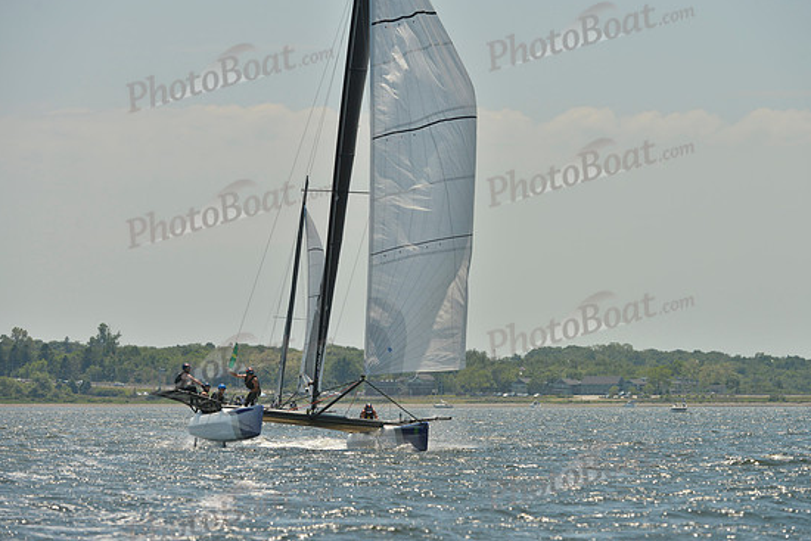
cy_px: 266
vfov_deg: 5.9
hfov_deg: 8.9
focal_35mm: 232
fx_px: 5227
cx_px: 411
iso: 280
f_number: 8
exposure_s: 1/1600
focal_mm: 220
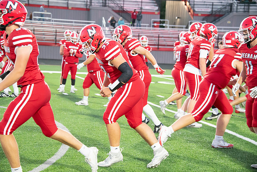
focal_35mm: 100
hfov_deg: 20.4
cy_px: 86
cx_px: 128
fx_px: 714
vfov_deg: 13.7
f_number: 5.6
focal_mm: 100
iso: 8000
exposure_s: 1/320
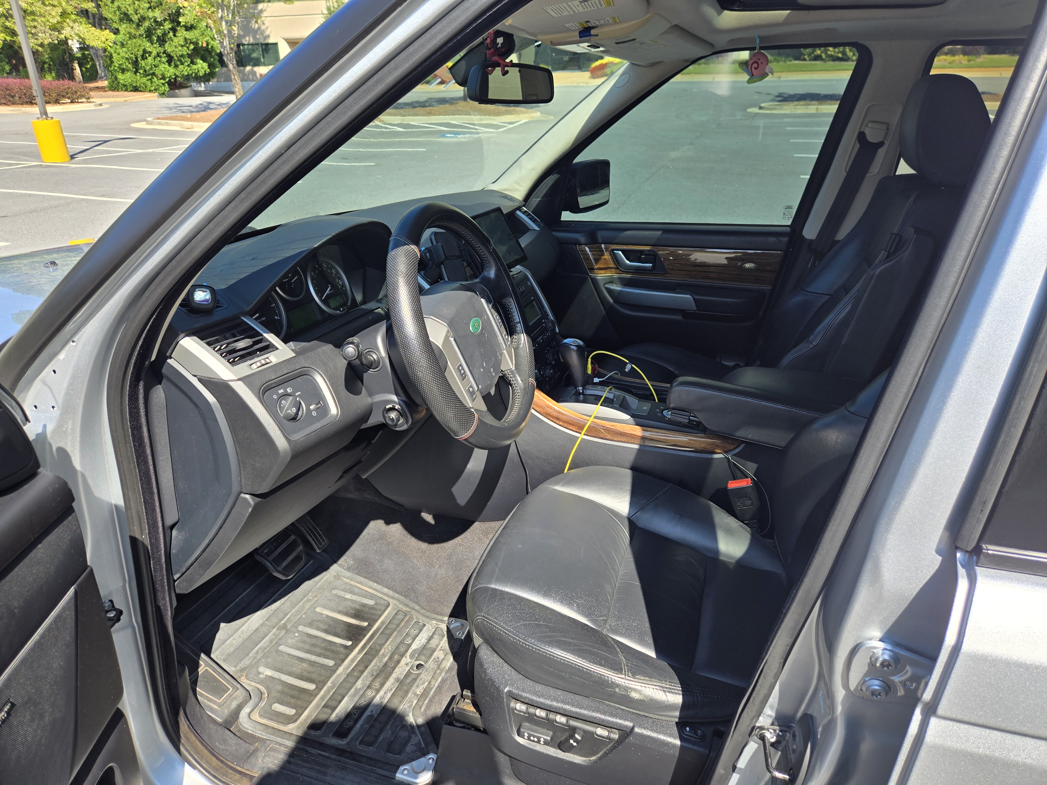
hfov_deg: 73.9
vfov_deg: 58.9
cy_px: 392
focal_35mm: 23
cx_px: 524
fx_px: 696
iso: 25
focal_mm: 5.4
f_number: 1.8
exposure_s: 1/796
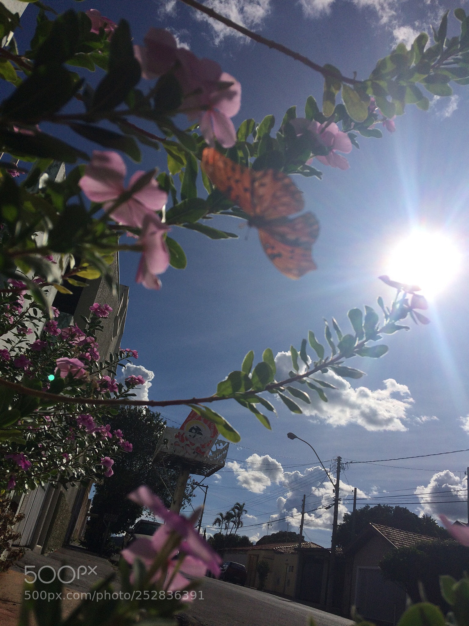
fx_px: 524
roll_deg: -12.0
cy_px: 313
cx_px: 234
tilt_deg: +23.4
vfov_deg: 61.7
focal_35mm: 29
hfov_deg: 48.2
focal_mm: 4.15
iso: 40
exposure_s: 1/13699
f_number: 2.2
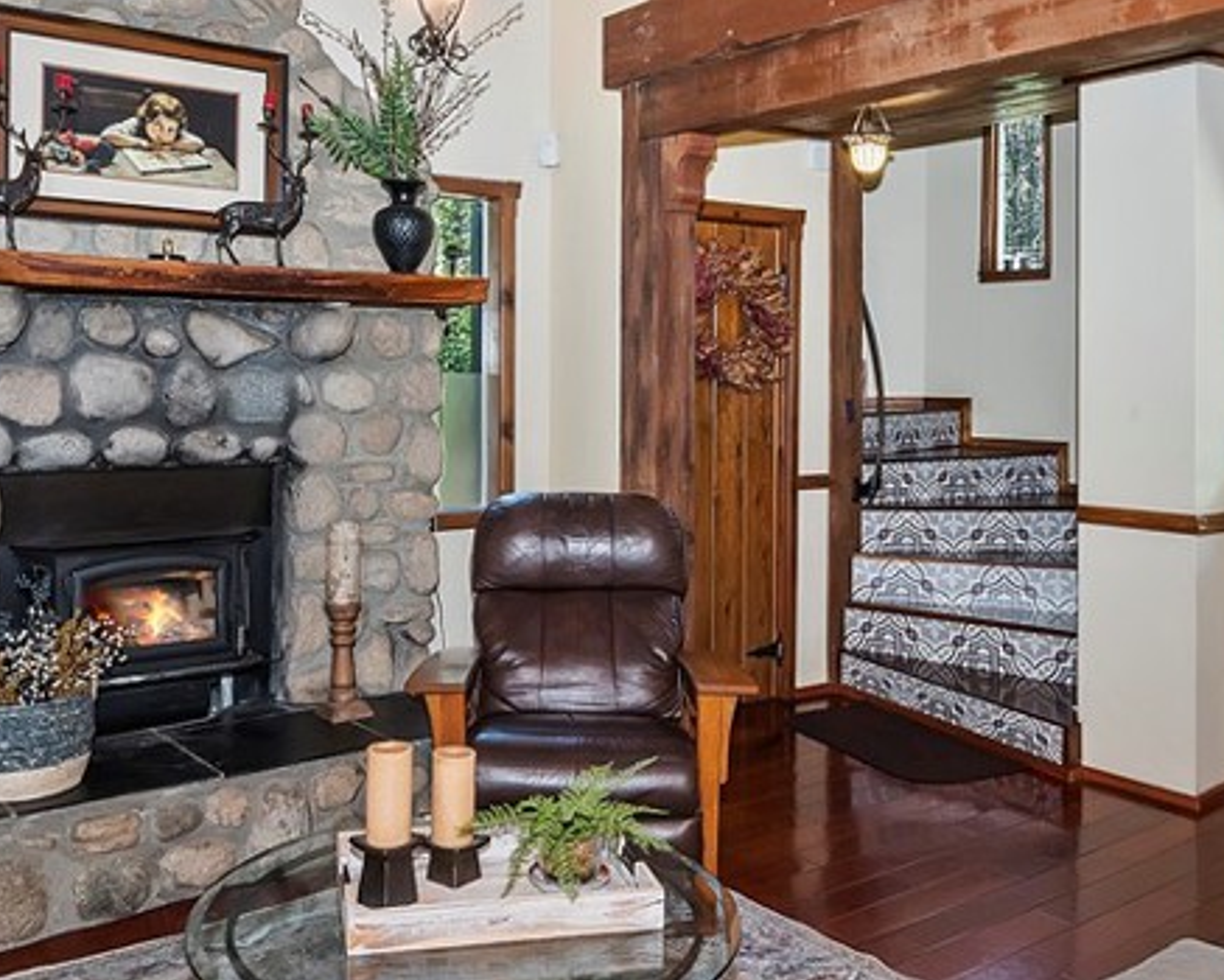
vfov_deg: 44.2
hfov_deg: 54.2
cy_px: 371
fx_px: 1196
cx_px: 583
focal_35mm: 33
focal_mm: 10
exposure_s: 1/30
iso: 400
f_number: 8
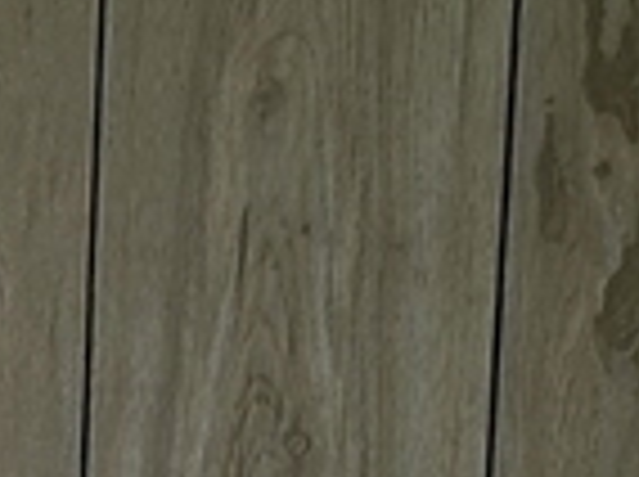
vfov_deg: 7.5
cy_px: 990
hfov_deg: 9.3
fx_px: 3465
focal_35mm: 188
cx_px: -954
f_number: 1.8
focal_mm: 5.4
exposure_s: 1/60
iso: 64
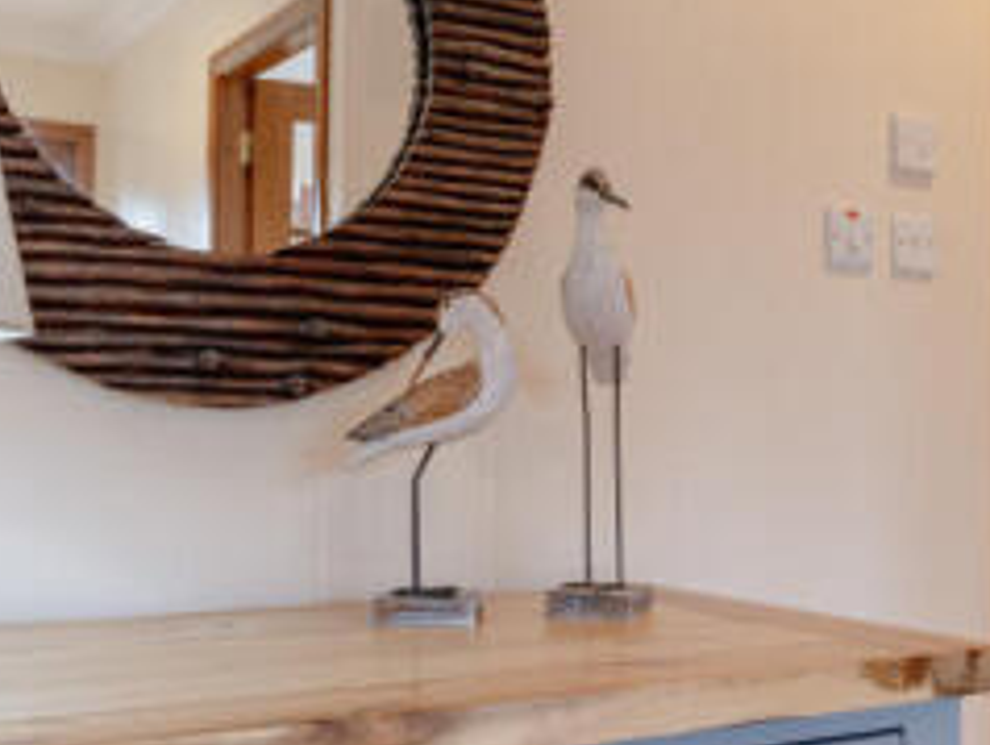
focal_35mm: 45
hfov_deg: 41.9
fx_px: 1288
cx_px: 566
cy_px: 454
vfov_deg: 32.1
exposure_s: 1/20
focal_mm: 17
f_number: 8
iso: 800
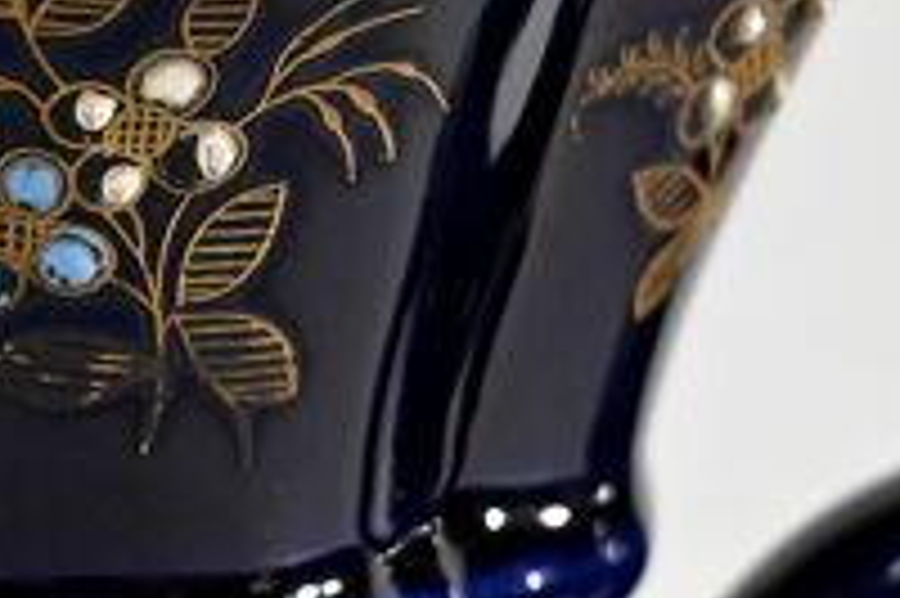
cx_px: 104
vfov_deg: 12.9
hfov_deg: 19.2
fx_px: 2623
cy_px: 25
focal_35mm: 105
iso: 1000
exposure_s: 1/125
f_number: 5
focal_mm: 35
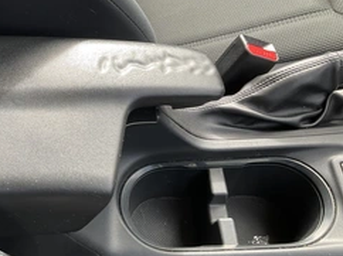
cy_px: 115
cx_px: 71
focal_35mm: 48
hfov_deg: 38.3
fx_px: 475
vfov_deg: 30.2
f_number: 1.8
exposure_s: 1/122
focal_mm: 3
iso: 32
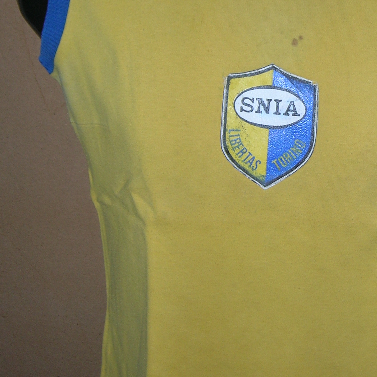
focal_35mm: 66
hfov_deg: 25.8
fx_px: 813
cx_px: 286
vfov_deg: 25.8
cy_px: 104
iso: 50
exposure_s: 1/60.1
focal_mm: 5.7
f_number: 2.9
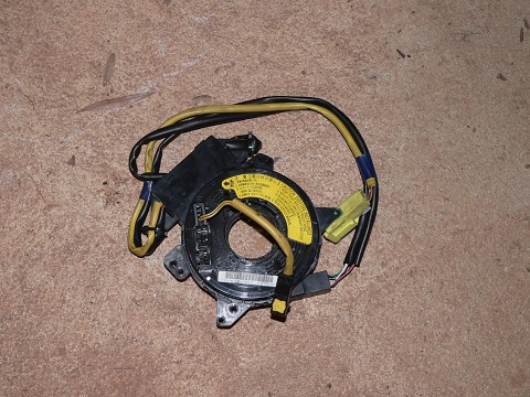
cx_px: 265
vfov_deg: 19.9
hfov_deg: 26.3
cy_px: 198
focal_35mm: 74
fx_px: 1133
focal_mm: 12.3
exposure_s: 1/60
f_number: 4
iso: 100
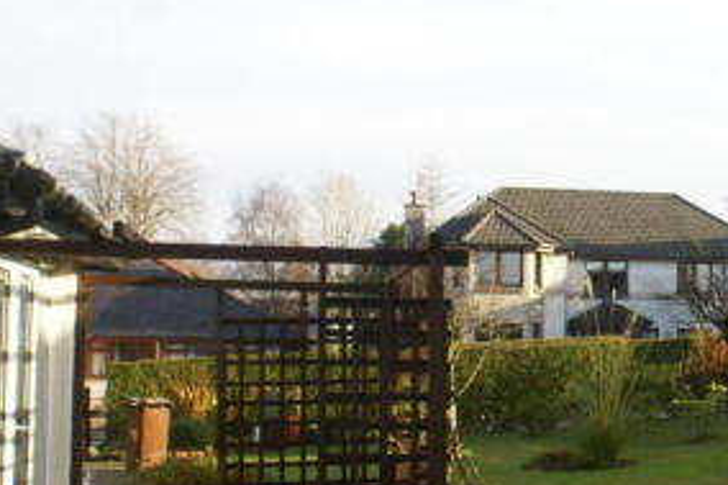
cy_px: 278
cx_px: 706
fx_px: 1394
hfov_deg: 27.8
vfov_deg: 19.7
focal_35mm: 69
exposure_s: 1/400
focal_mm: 20
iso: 800
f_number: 8
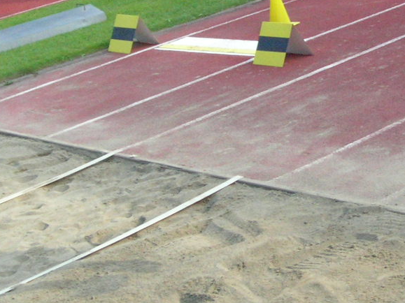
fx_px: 1228
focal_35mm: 105
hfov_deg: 18.4
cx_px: 371
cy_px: 86
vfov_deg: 14.1
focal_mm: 7.8
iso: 400
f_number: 4.8
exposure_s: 1/543
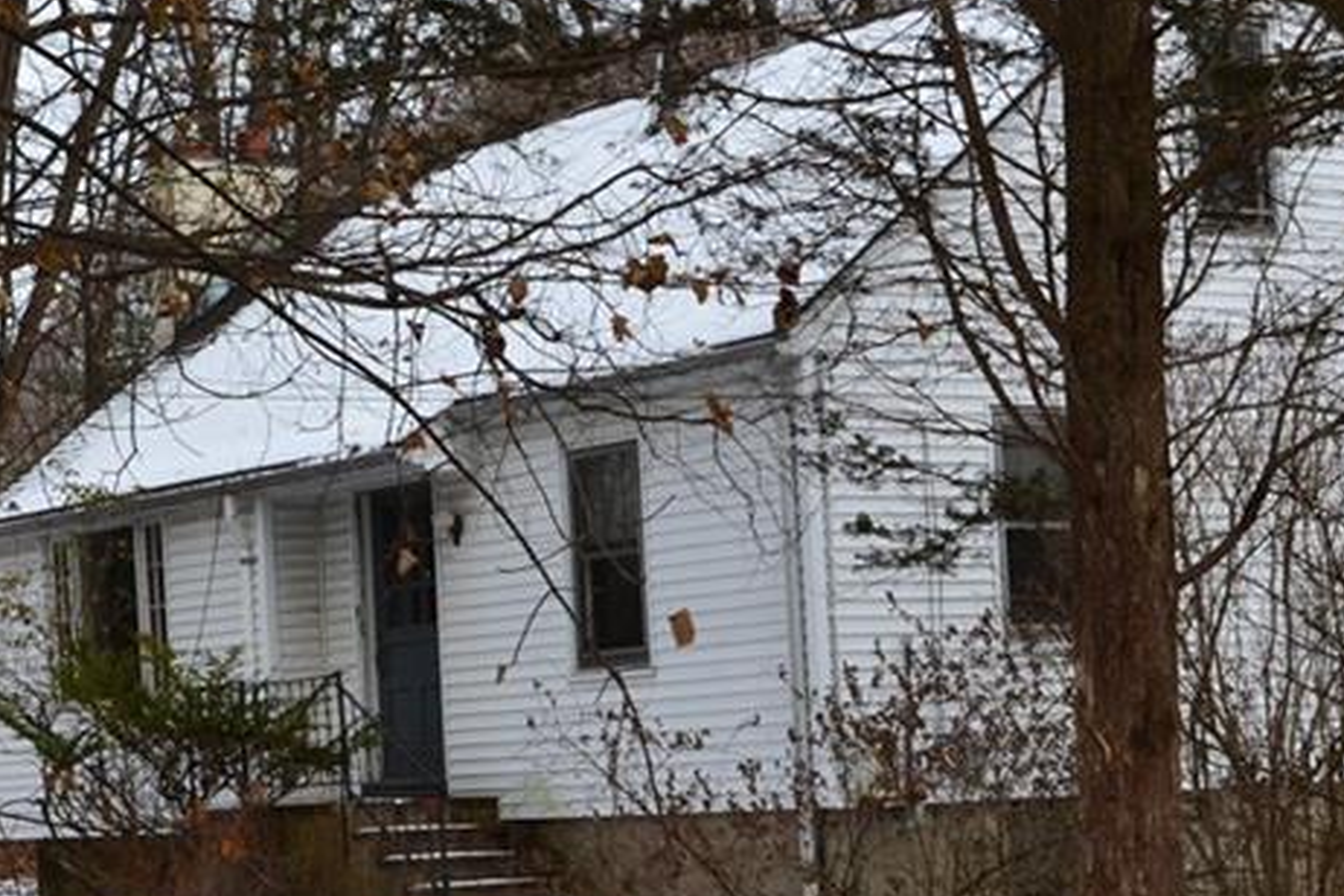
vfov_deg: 14.6
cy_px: 669
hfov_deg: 21.6
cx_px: 268
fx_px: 3472
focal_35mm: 93
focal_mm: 28
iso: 400
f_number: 10
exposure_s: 1/200
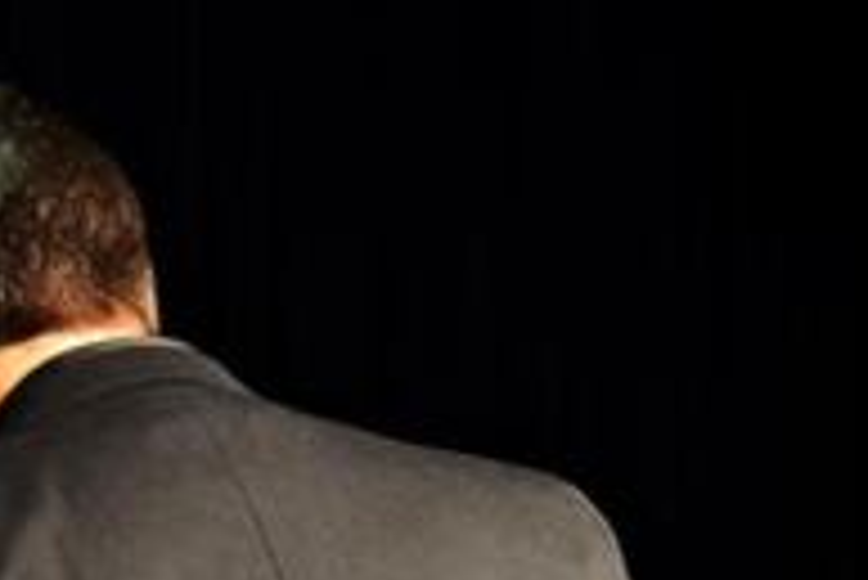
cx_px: -81
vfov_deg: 2.1
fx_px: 16158
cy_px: 825
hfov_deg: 3.1
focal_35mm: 670
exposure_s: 1/13
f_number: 5.6
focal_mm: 135
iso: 400
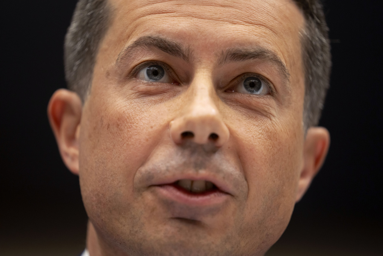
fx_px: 2128
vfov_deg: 6.9
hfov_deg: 10.3
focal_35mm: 200
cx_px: 192
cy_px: 128
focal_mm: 200
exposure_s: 1/640
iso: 2500
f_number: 2.8
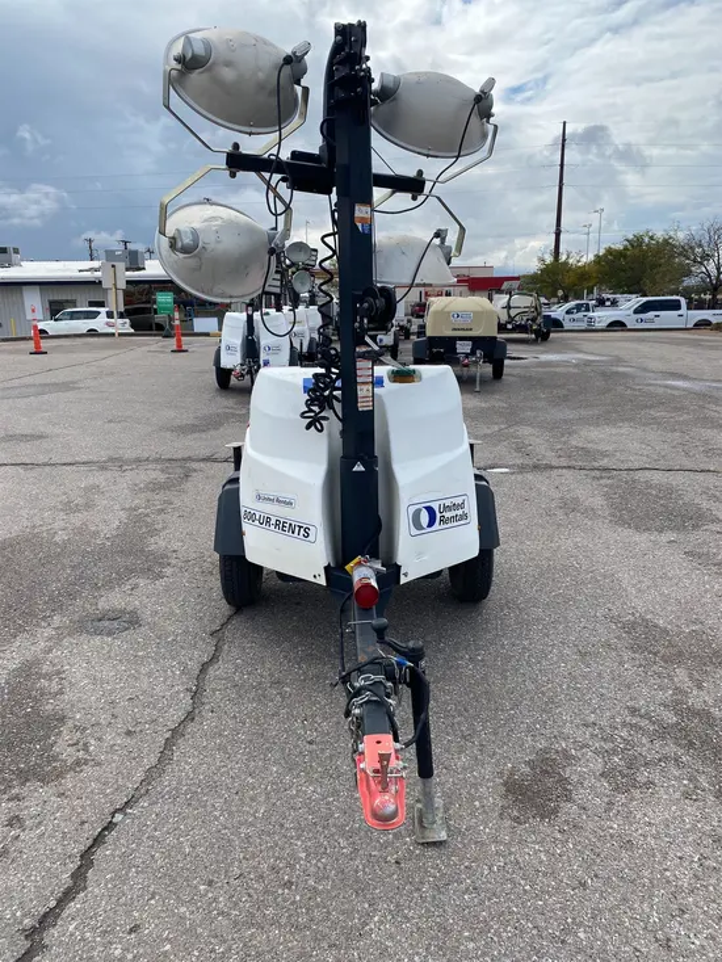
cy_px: 481
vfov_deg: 67.3
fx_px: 723
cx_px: 361
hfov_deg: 53.1
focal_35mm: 26
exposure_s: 1/2571
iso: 32
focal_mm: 4.25
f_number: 1.8
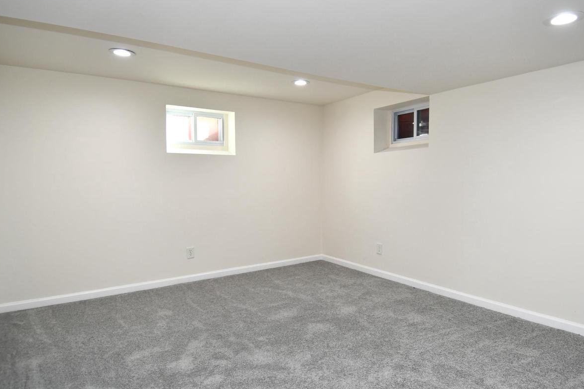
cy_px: 207
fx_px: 357
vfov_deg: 57.2
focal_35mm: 22
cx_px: 302
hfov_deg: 78.6
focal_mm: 12
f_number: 4
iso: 250
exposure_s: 1/60
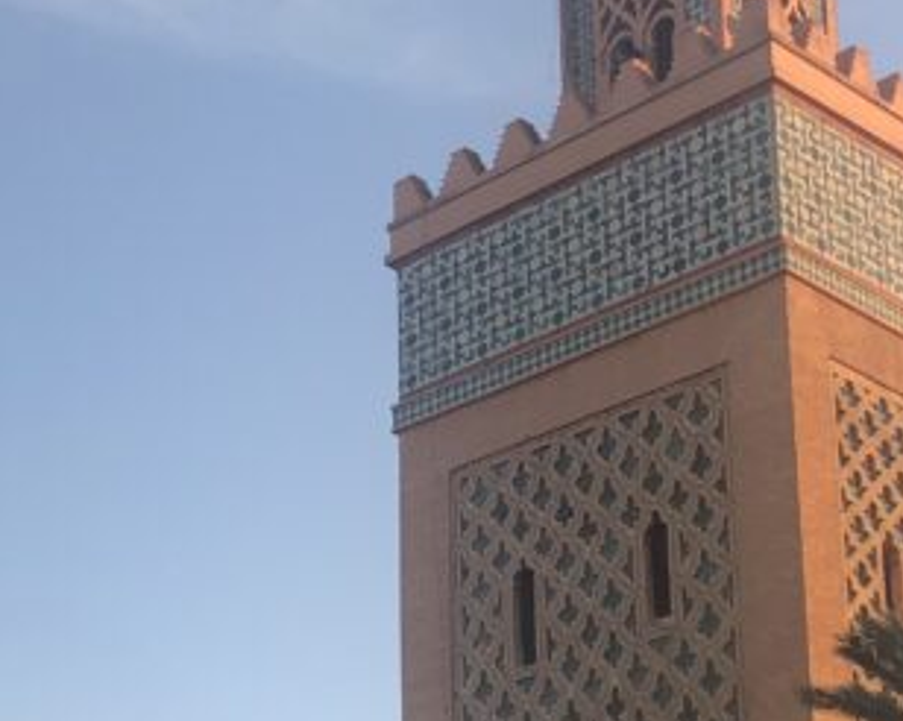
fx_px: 2430
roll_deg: -3.9
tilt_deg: +15.2
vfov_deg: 16.3
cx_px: -100
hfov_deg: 20.1
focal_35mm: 91
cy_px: 832
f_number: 1.8
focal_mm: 3.99
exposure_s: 1/259
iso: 20
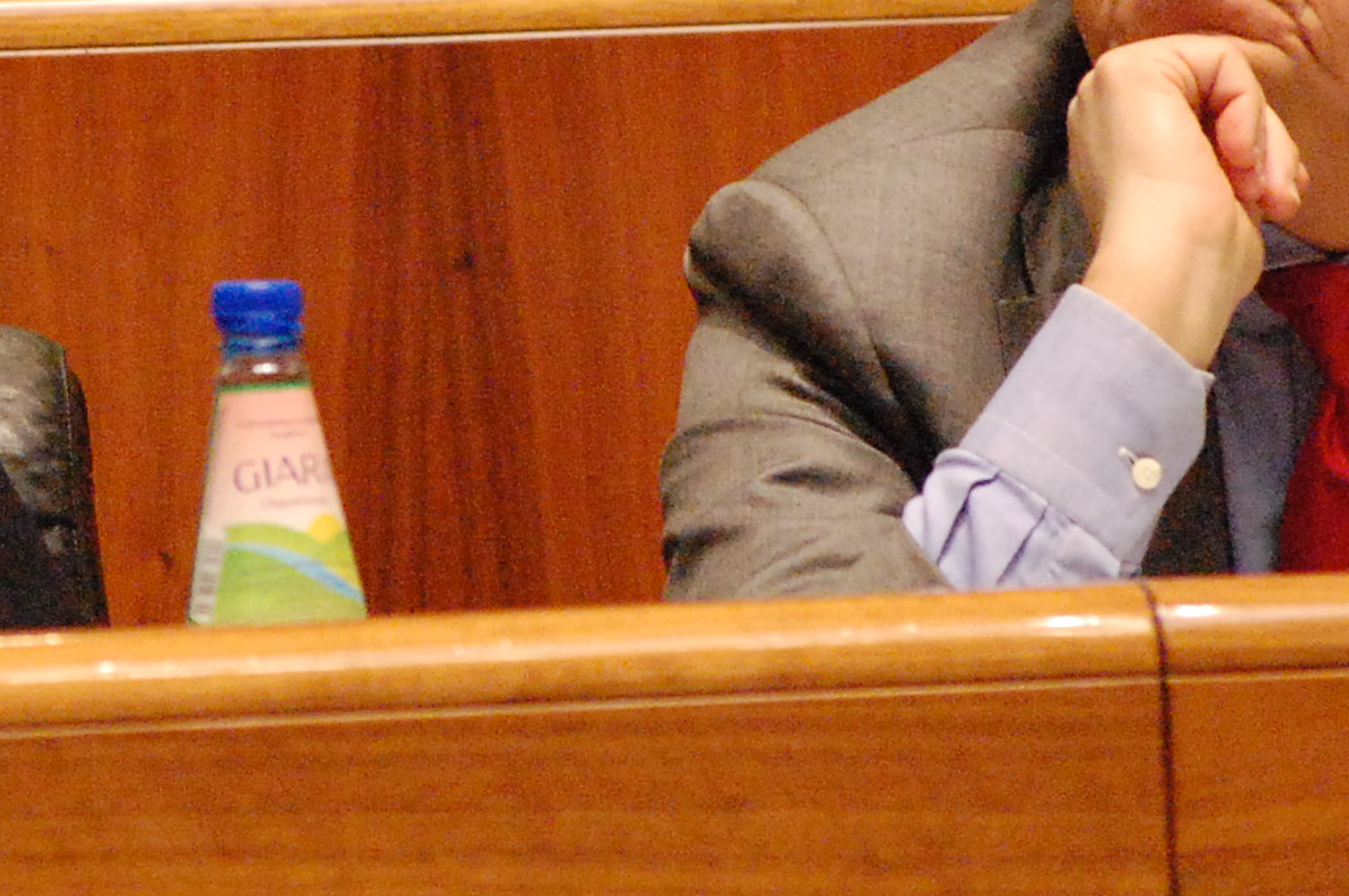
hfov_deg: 3.5
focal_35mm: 587
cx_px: 301
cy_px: 225
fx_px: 21989
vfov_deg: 2.3
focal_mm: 135
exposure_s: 1/40
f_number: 5
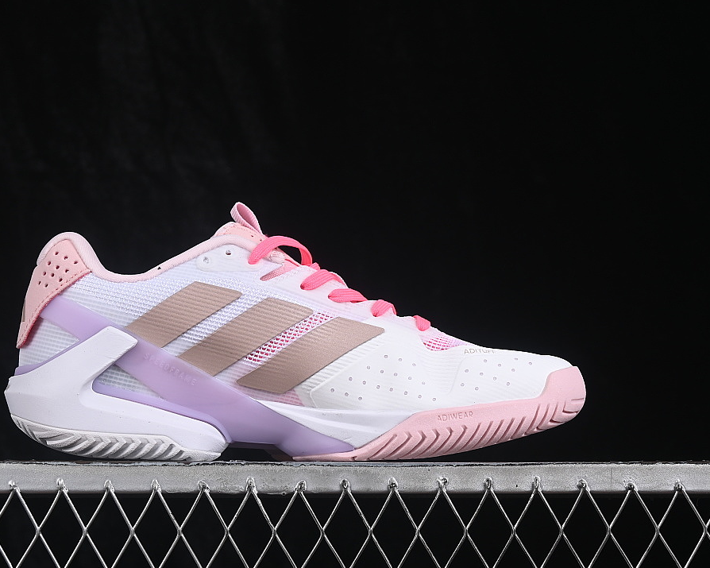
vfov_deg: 18.1
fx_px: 1786
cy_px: 284
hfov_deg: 22.5
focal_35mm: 85
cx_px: 286
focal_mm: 50
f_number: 8
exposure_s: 1/80
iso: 160
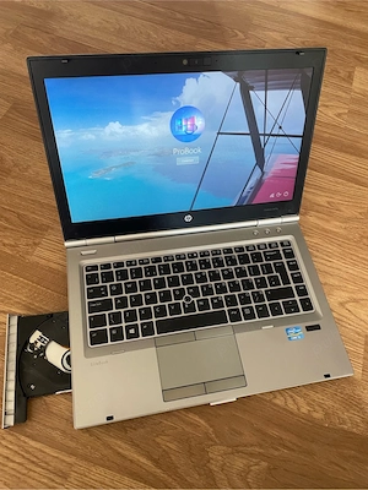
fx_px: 369
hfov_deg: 53.1
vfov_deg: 67.3
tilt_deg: -61.6
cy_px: 245
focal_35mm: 26
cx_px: 184
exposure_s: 1/60
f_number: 1.6
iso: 320
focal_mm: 4.2
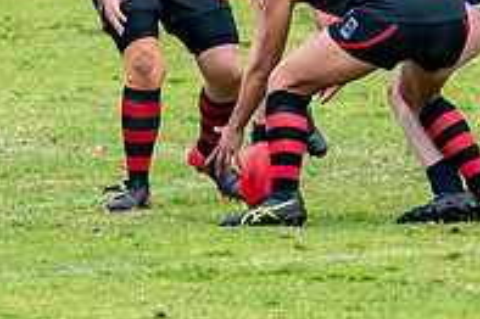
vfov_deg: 0.7
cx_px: 390
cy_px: -53
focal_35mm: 1909
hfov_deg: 1.1
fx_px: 25431
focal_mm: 350
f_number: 7.1
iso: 1250
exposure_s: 1/2000
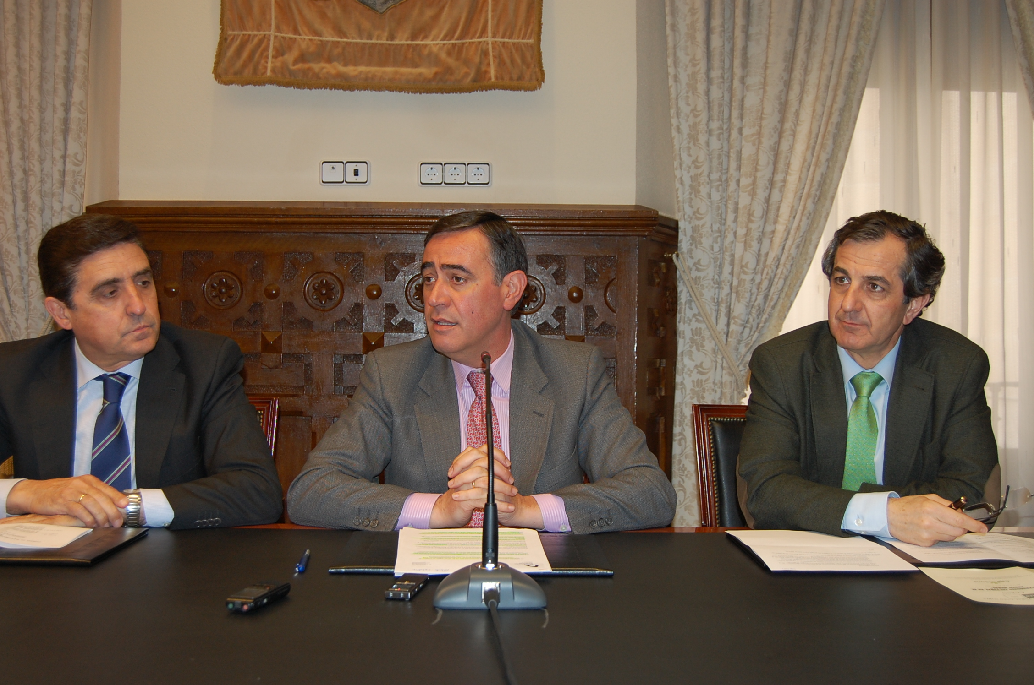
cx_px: 517
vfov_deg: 36.7
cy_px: 342
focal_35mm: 36
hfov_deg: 53.2
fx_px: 1032
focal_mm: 24
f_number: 4
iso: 400
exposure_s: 1/60
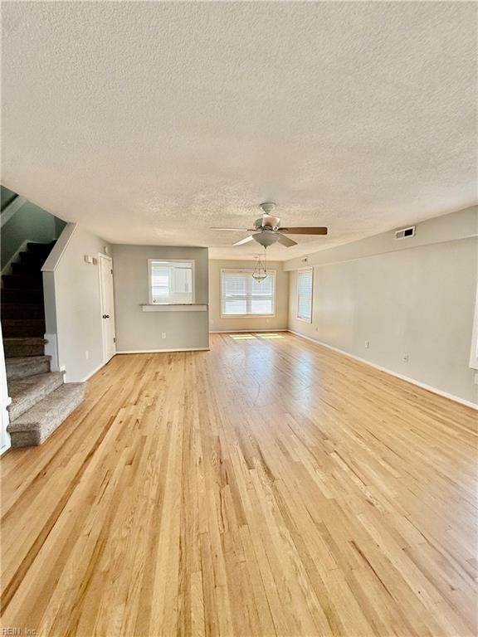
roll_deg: -1.7
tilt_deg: -5.7
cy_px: 318
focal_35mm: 14
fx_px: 258
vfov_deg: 102.1
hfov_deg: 85.7
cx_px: 239
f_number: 2.2
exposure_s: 1/132
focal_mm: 2.22
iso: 64
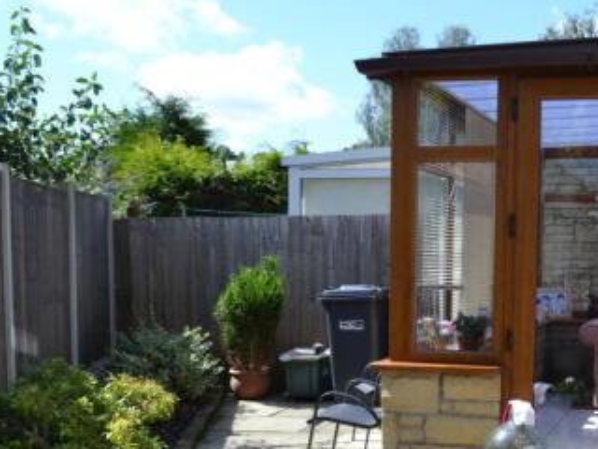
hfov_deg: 32.2
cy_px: 394
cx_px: 440
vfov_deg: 24.2
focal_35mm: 59
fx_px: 1019
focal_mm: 20
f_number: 7.1
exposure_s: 1/200
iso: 100
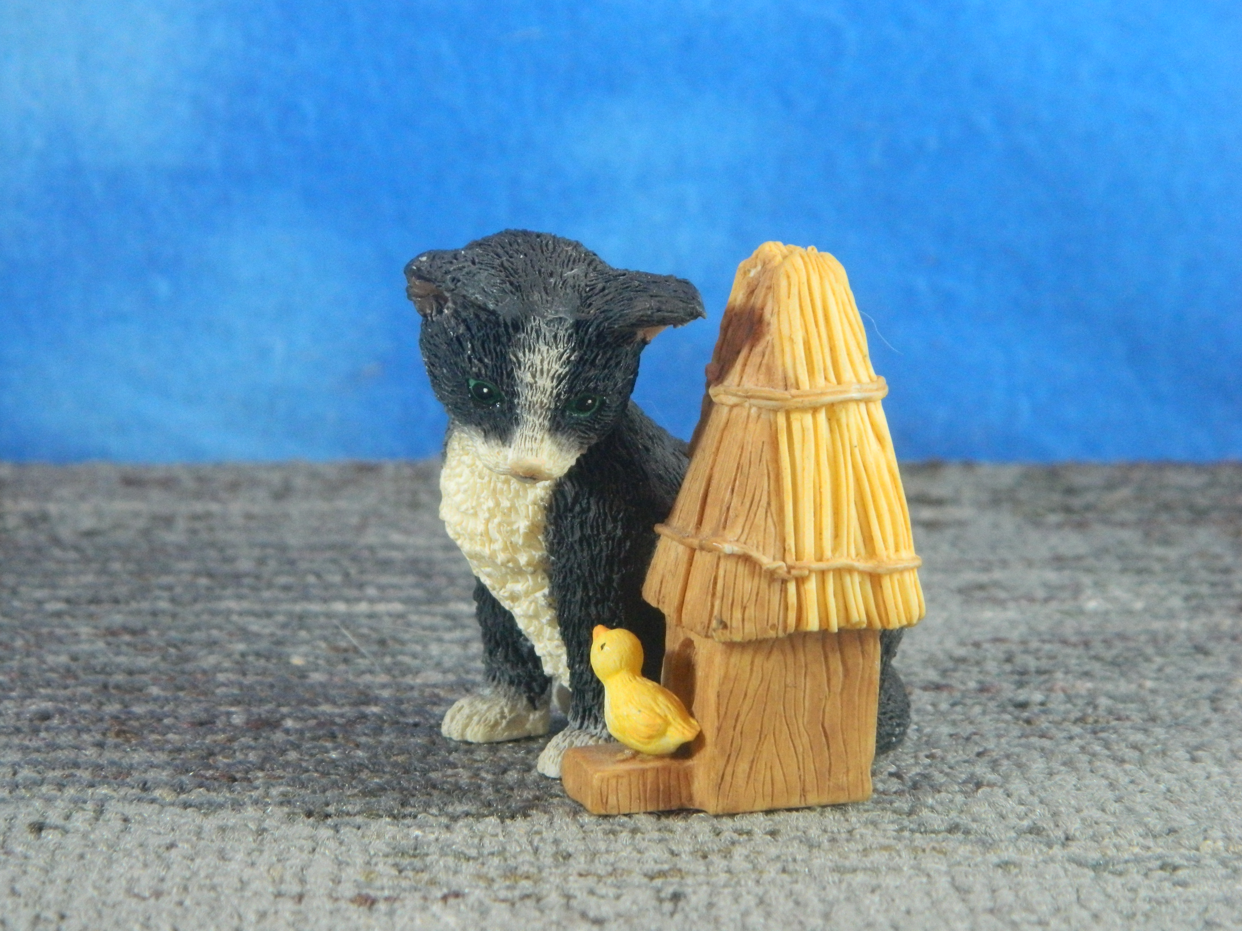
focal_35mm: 103
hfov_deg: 19.1
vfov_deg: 14.4
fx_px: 3696
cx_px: 621
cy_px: 466
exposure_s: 1/15
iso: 400
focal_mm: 18.6
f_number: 4.5
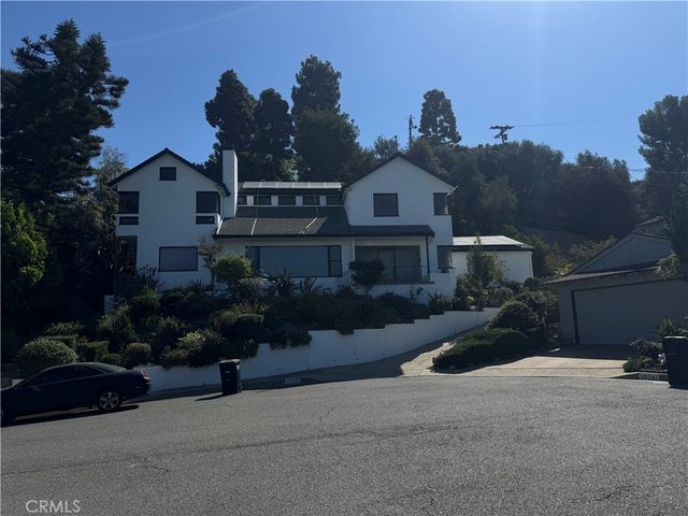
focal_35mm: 24
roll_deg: +2.0
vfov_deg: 56.8
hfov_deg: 71.6
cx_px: 344
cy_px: 258
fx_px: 477
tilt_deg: +9.4
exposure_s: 1/10417
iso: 80
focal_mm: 6.76
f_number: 1.78
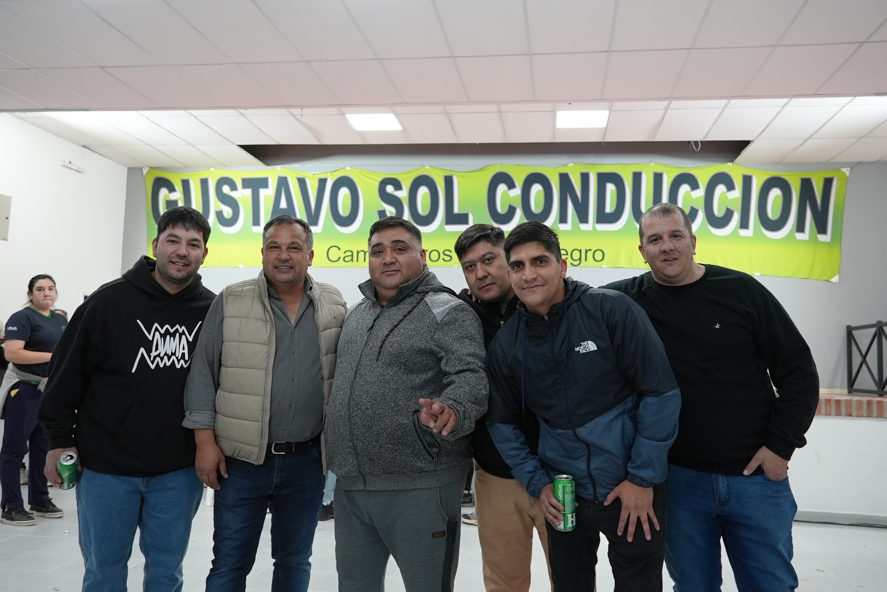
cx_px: 444
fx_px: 764
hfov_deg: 60.3
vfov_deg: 42.4
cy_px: 296
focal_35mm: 31
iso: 1250
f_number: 4
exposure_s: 1/160
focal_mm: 21
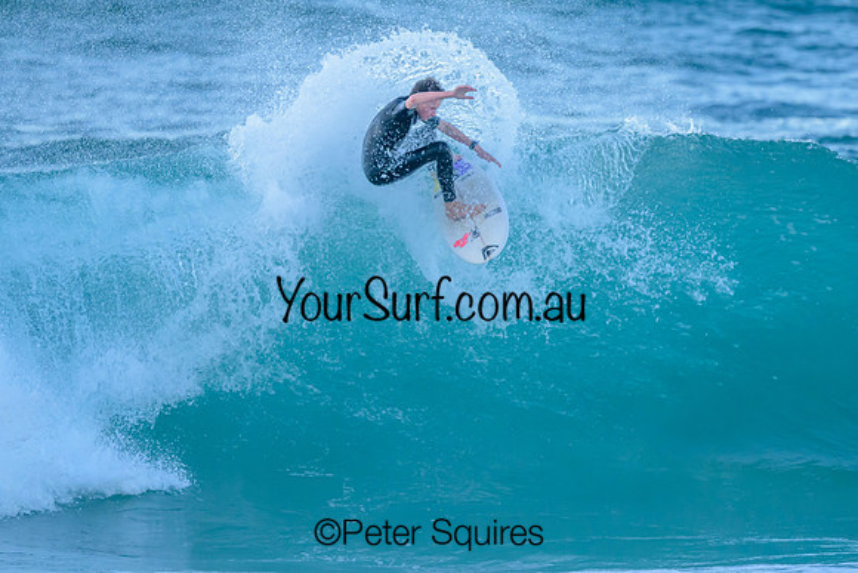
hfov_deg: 2.2
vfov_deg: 1.4
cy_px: 287
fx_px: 22710
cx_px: 456
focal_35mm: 953
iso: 2200
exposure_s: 1/1600
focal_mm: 800
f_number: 6.3
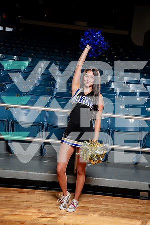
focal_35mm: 44
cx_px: 75
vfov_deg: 44.5
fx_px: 275
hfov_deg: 30.5
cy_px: 112
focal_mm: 44
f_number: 5.6
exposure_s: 1/250
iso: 200
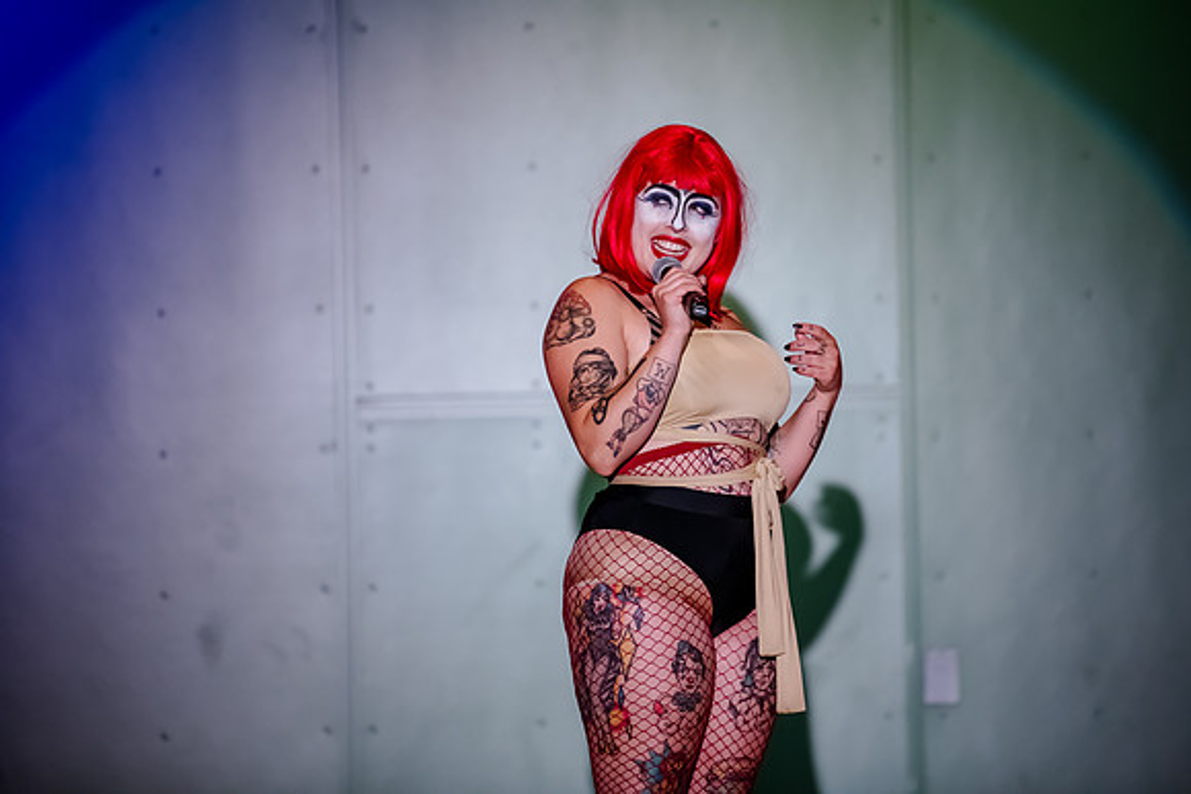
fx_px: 7717
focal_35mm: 233
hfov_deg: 8.8
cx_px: 694
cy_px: 331
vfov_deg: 5.9
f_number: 2.8
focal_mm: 200
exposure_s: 1/400
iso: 2000
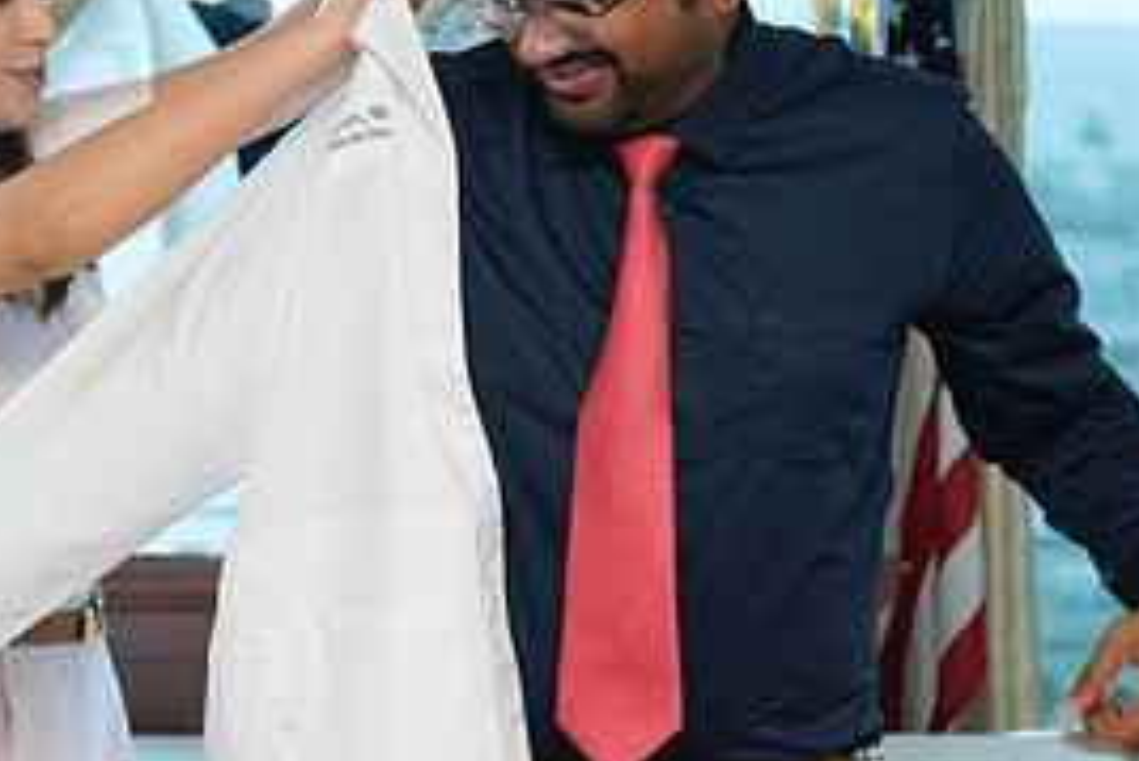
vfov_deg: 9.6
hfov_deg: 14.2
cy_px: 329
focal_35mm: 143
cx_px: 42
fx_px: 4527
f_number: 2.8
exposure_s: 1/125
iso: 640
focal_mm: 44.1
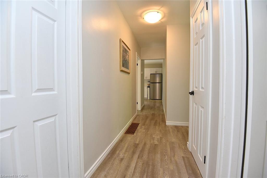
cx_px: 134
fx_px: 119
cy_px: 89
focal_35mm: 16
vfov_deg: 73.8
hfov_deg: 96.7
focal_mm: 16
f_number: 6.3
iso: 500
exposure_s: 1/60
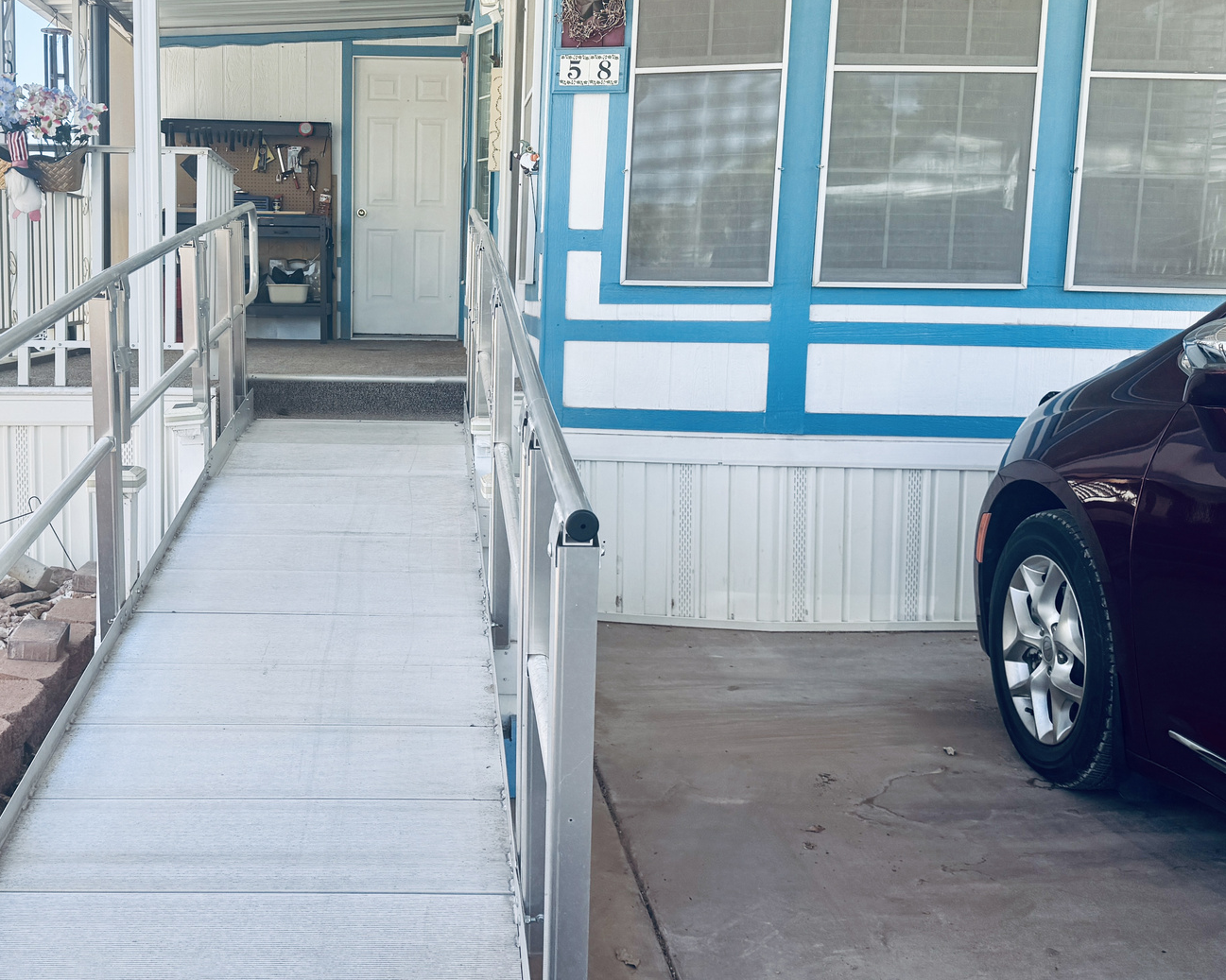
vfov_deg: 40.1
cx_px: 429
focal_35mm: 37
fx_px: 1342
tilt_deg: -8.4
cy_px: 451
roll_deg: -2.3
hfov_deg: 48.4
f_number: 1.78
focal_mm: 6.76
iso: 80
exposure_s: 1/925
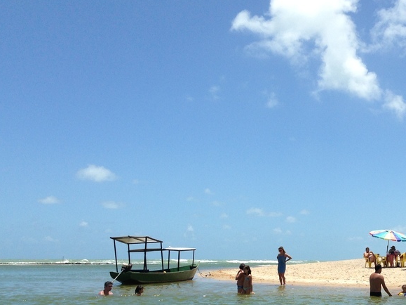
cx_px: 330
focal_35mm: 57
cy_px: 179
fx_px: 668
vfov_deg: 25.6
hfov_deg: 32.8
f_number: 2.4
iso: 50
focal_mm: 4.12
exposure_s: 1/2584
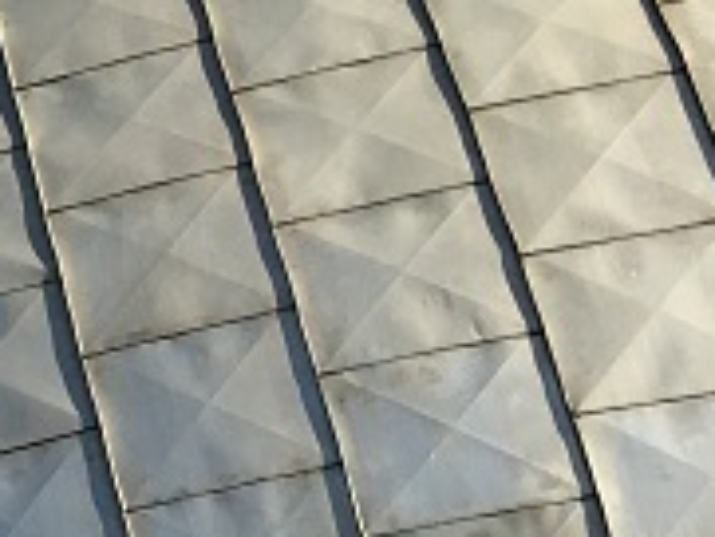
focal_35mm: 160
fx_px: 3307
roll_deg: +0.1
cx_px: -1240
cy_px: 719
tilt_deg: +33.4
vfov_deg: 9.1
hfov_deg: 10.0
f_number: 2.2
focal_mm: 4.15
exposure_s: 1/1304
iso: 25
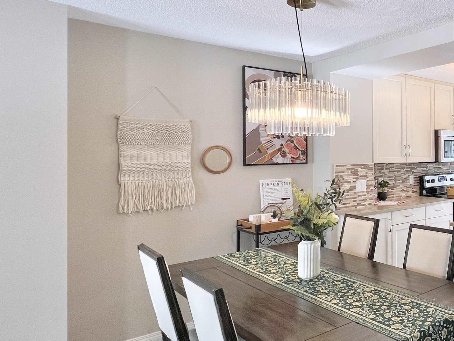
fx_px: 367
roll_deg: +0.6
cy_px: 152
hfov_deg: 49.9
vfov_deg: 49.7
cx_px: 466
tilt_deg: +0.1
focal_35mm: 28
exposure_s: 1/120
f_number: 1.8
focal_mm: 1.57
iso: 64
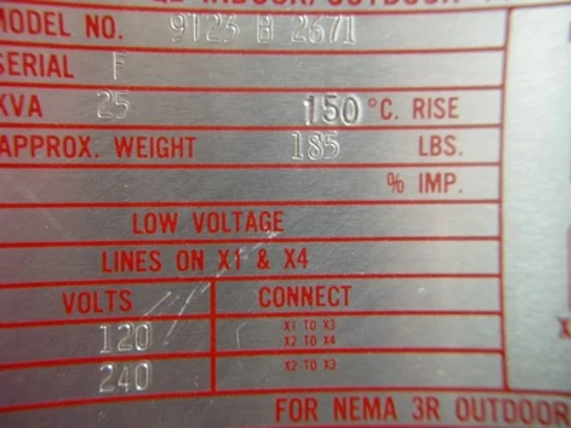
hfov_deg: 52.6
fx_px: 577
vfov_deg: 40.7
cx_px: 286
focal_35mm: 35
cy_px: 214
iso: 400
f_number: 2.7
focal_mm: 7.5
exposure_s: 1/11.4
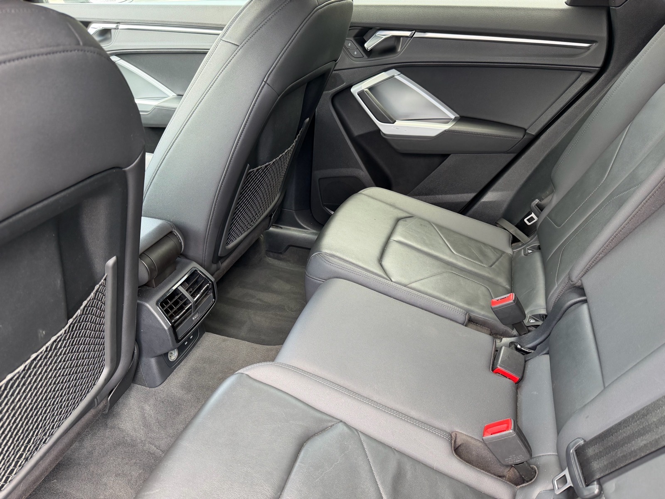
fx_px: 461
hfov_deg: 71.6
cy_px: 250
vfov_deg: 56.8
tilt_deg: -34.7
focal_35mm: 24
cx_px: 332
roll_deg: +1.9
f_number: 1.78
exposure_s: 1/105
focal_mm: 6.76
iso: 200
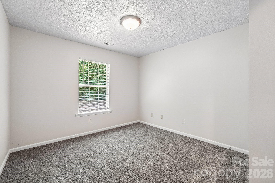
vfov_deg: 77.3
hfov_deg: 100.4
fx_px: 115
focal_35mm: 15
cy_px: 92
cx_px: 138
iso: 400
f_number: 8
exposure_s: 1/8
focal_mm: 10
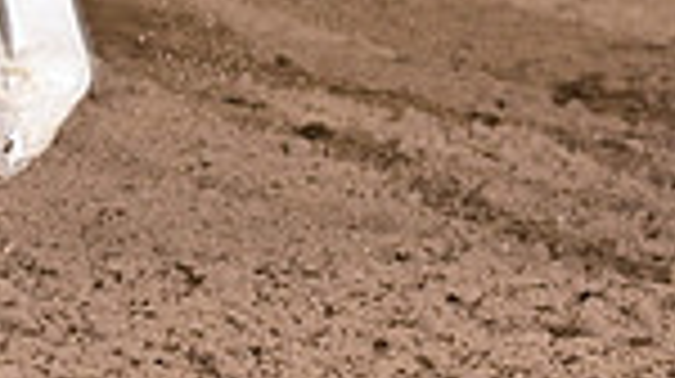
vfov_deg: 3.1
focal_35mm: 385
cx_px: 472
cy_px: -430
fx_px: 6883
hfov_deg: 5.6
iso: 1600
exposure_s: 1/250
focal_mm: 95
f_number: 3.2
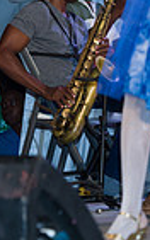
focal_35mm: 390
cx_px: 141
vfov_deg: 5.4
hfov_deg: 3.4
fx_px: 2554
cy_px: -43
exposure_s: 1/160
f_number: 5.6
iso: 2000
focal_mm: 120
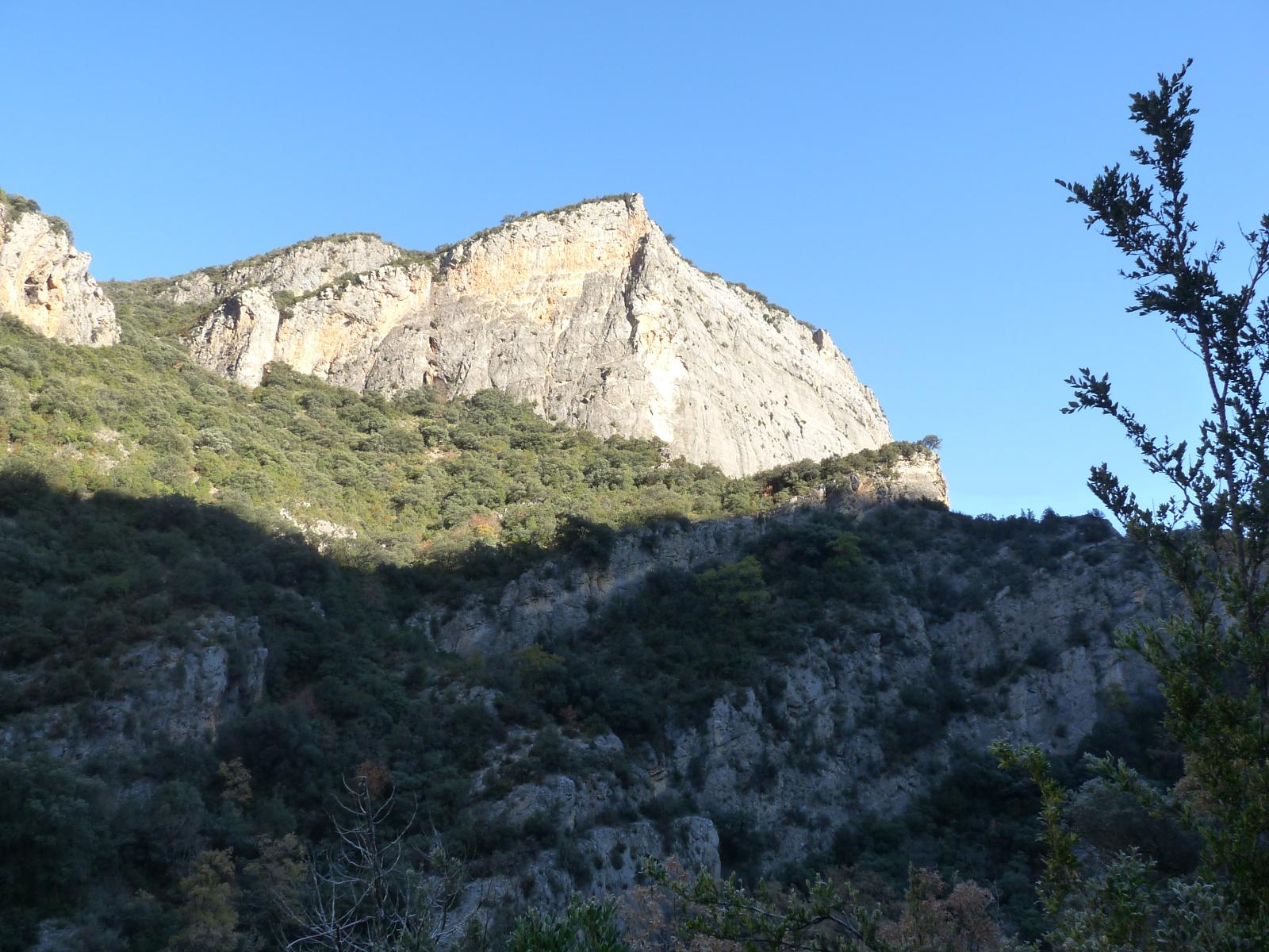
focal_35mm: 27
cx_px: 634
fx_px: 990
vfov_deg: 51.4
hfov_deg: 65.3
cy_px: 476
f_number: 4.5
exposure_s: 1/250
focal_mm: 4.8
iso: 160
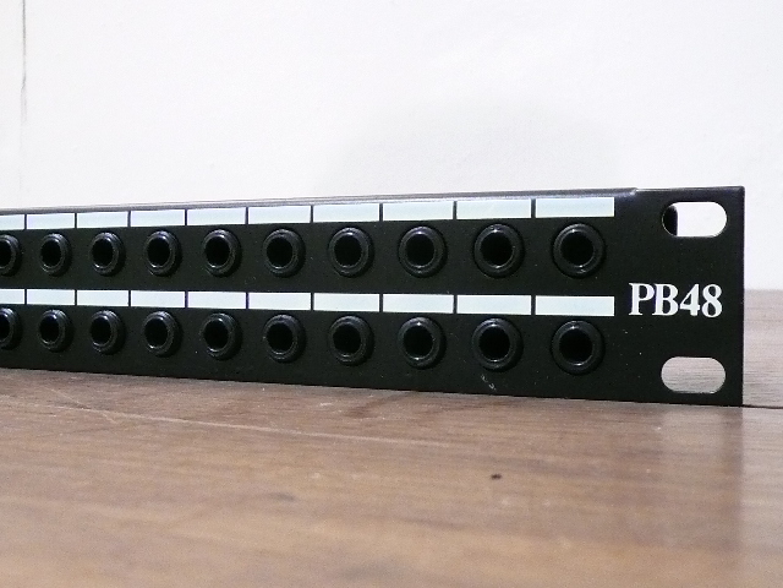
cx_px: 392
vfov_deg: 32.2
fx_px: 1018
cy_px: 294
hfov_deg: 42.1
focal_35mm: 45
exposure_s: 1/10
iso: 400
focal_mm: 4.9
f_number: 2.9
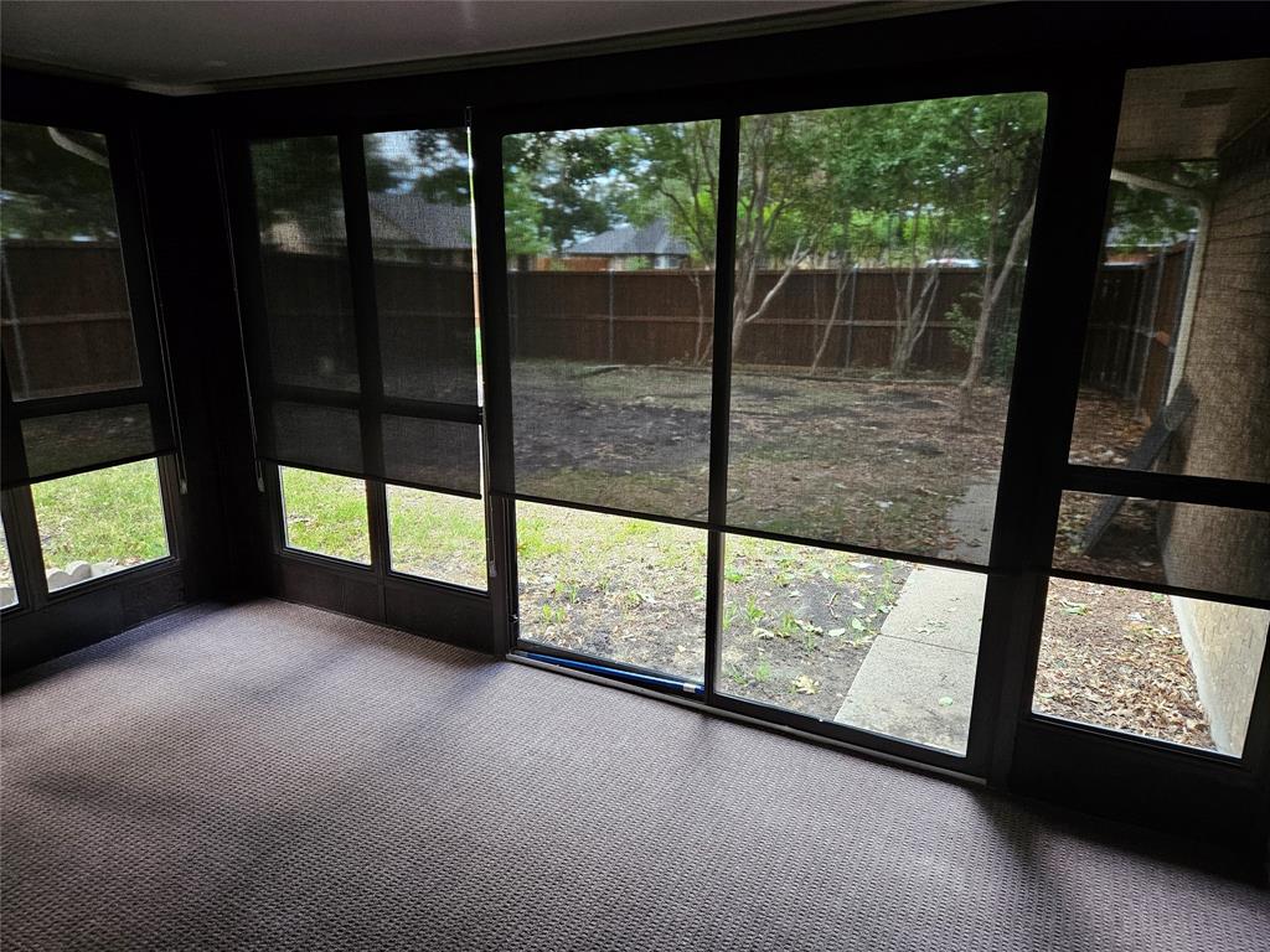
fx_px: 844
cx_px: 635
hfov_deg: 73.9
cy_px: 476
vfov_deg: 58.9
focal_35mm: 23
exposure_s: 1/120
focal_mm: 5.4
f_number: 1.8
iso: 250
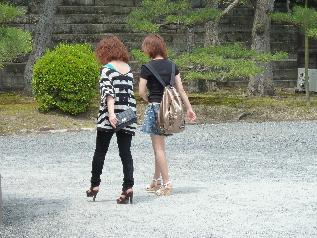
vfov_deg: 10.1
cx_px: 158
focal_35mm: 147
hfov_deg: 13.4
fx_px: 1346
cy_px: 119
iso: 125
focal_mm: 24.1
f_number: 4.5
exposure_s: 1/250
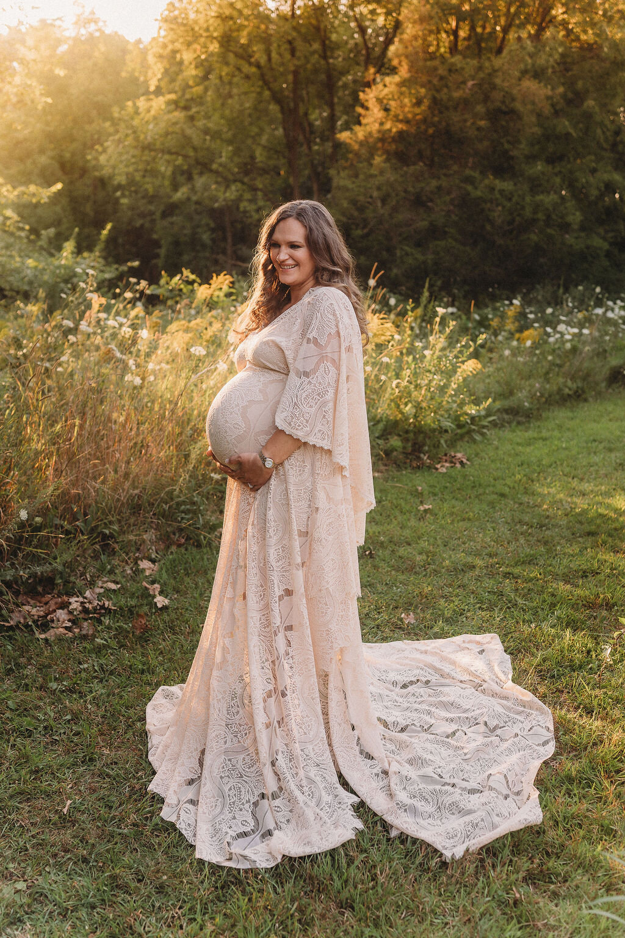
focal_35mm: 35
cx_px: 312
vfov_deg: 54.4
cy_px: 469
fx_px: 911
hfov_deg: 37.9
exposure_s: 1/200
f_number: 3.2
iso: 160
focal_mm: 35
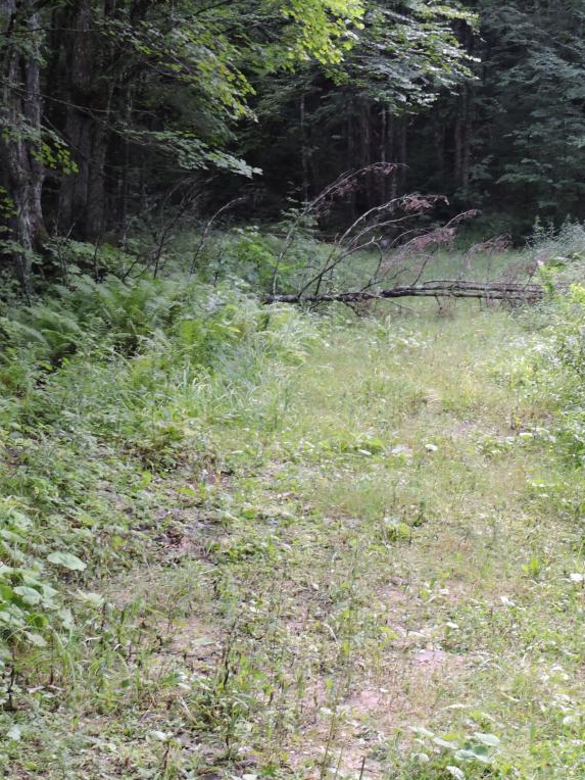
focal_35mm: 63
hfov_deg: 23.3
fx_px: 1420
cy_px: 390
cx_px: 328
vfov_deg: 30.7
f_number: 3.5
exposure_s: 1/50
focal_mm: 8.4
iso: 220
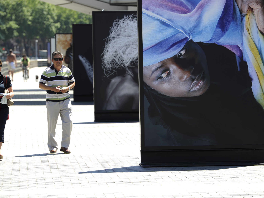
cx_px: 132
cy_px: 94
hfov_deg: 9.0
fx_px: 1678
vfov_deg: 6.8
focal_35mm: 220
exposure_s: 1/250
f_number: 5.6
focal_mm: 185
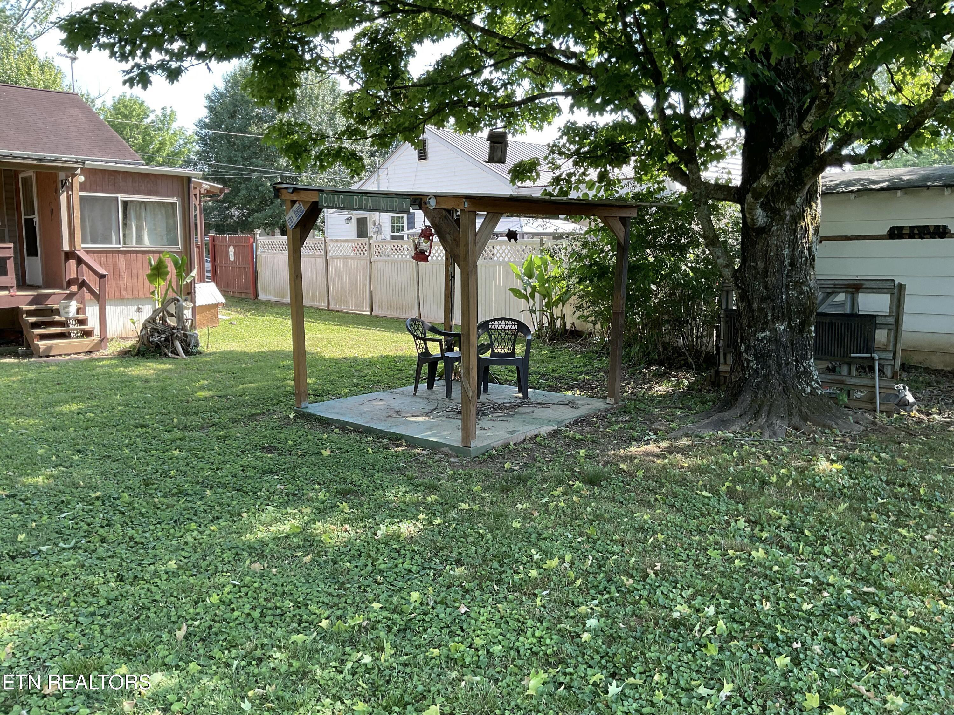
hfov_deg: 61.7
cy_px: 358
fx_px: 799
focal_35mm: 29
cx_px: 477
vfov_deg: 48.2
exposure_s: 1/142
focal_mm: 3
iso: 16
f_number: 1.8
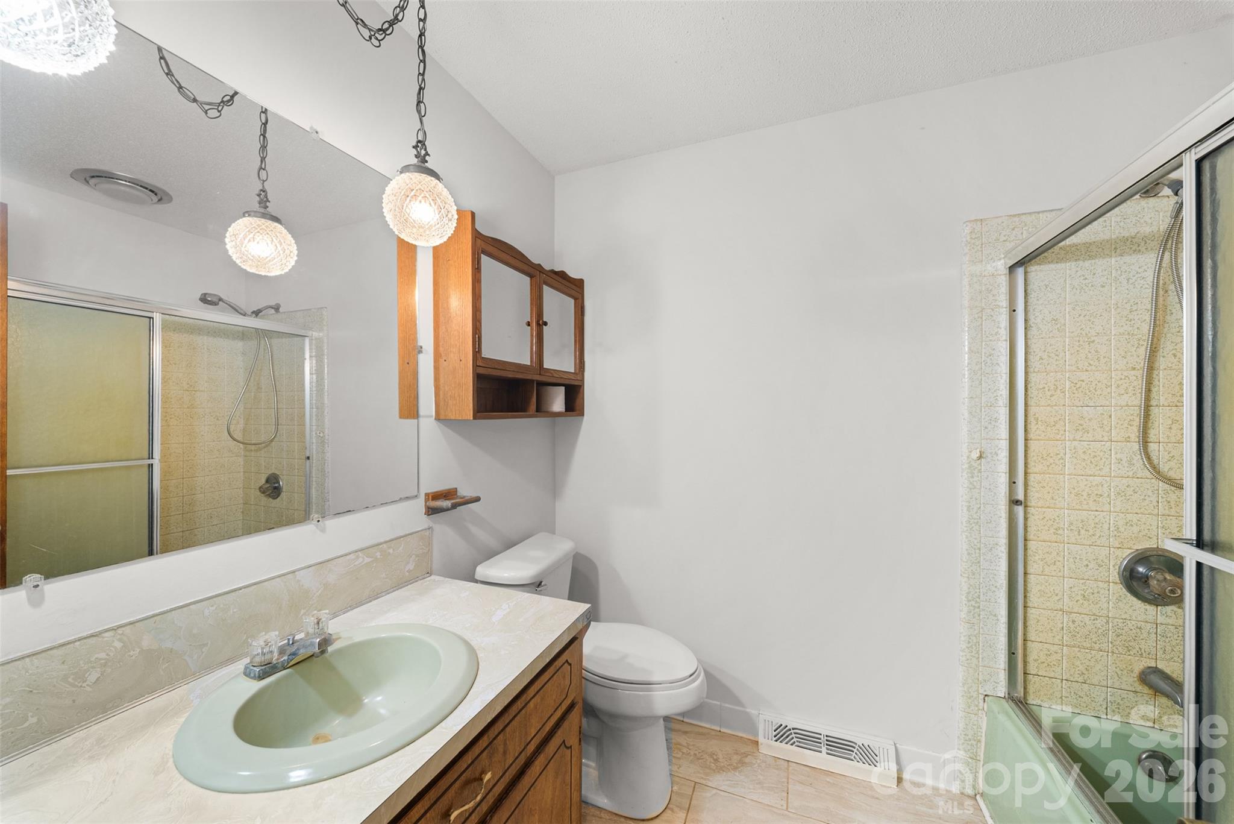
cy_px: 412
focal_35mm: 12
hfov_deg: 112.6
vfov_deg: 90.1
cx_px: 617
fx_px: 411
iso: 250
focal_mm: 12
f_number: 9
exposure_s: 1/2
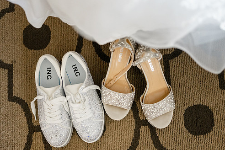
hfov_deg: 33.9
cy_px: 84
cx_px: 110
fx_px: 369
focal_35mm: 59
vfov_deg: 23.0
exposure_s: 1/250
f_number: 1.8
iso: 1800
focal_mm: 50
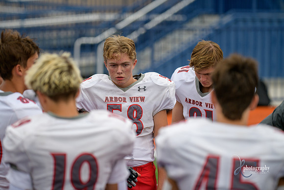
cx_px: 142
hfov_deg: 12.1
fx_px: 1341
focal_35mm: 170
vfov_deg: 8.1
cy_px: 95
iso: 125
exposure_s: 1/500
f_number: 2.8
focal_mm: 170
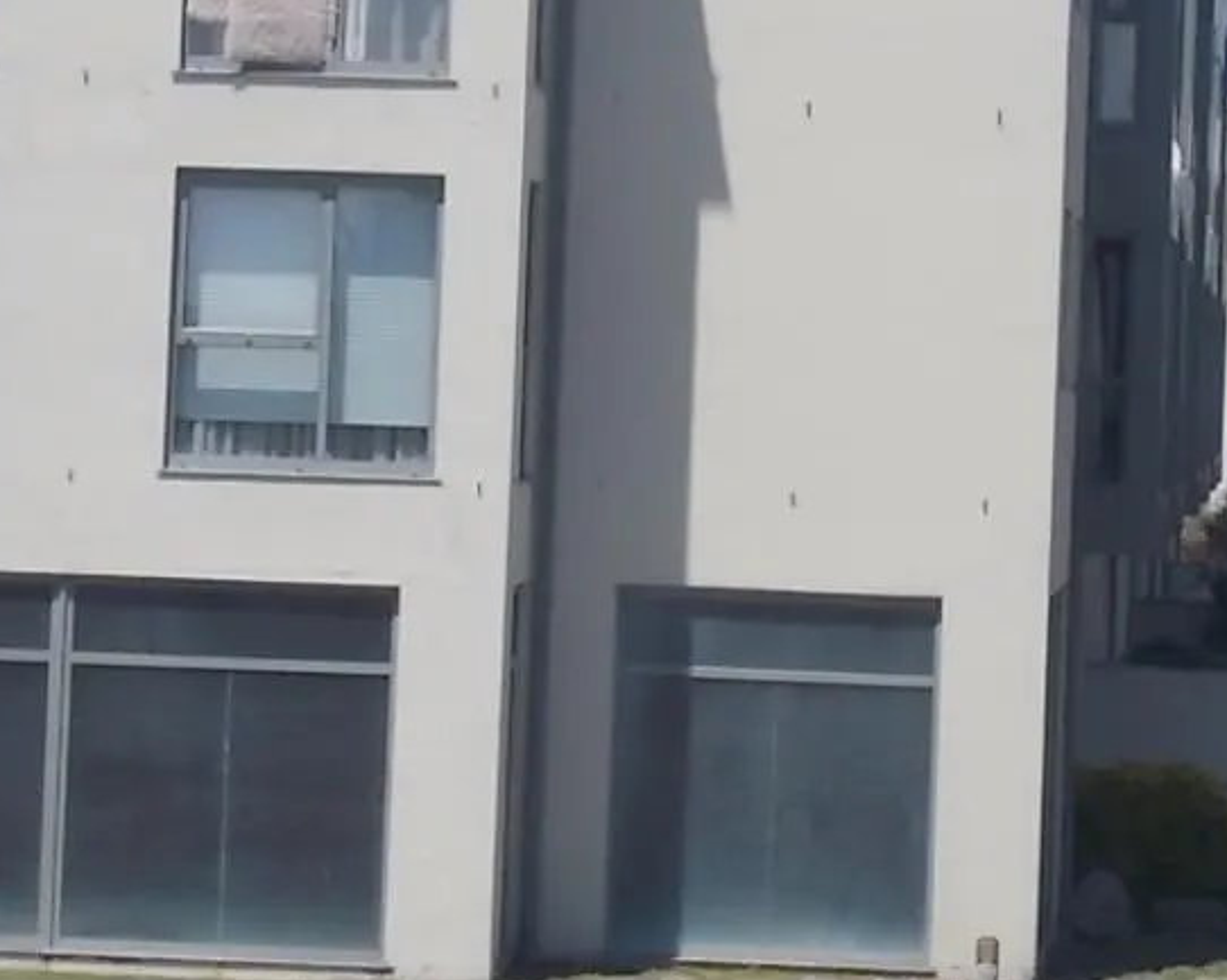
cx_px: 616
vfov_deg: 6.7
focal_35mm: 230
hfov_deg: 8.4
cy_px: 102
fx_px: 8348
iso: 80
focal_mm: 13.5
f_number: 5.8
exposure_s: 1/400
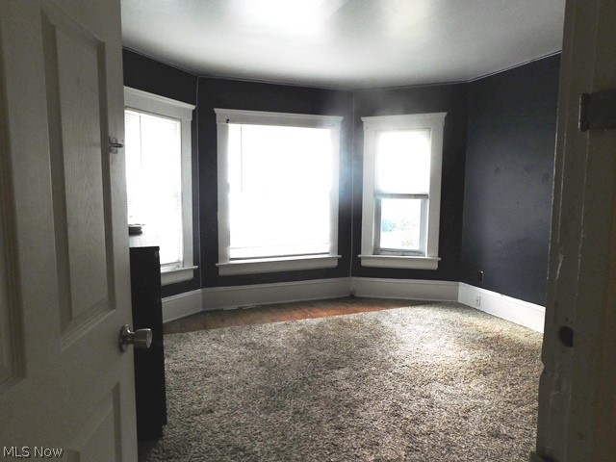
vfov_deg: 58.9
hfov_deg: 73.9
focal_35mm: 23
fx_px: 409
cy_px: 231
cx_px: 308
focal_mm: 4
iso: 125
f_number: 3
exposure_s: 1/40
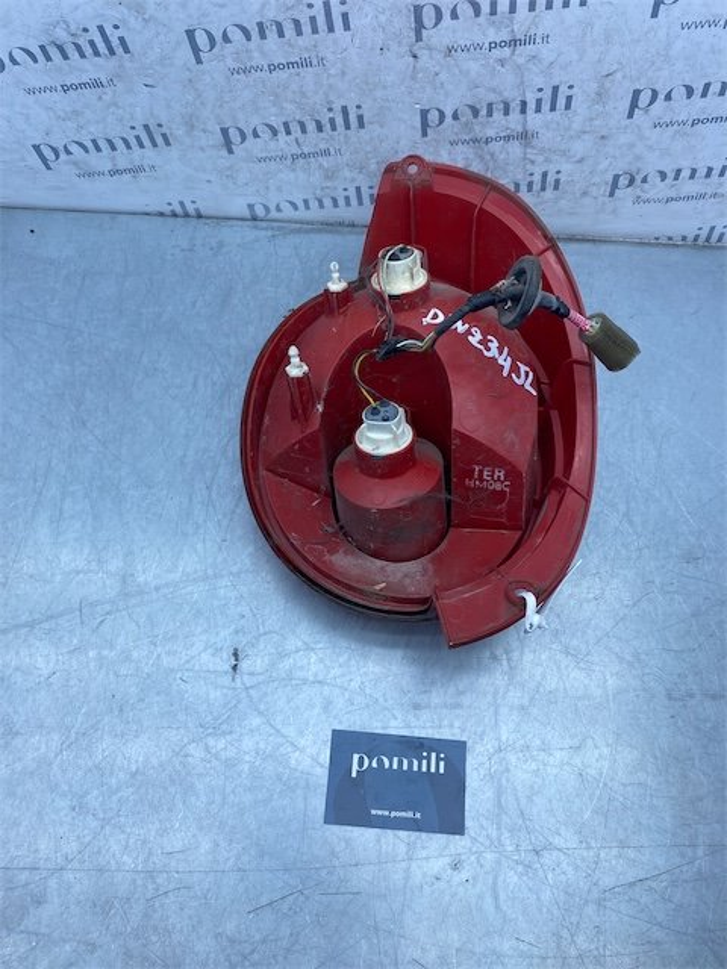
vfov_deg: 67.3
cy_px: 484
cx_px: 364
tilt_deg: -66.1
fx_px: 728
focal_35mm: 26
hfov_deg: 53.1
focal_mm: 4.25
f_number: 1.8
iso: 32
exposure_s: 1/934
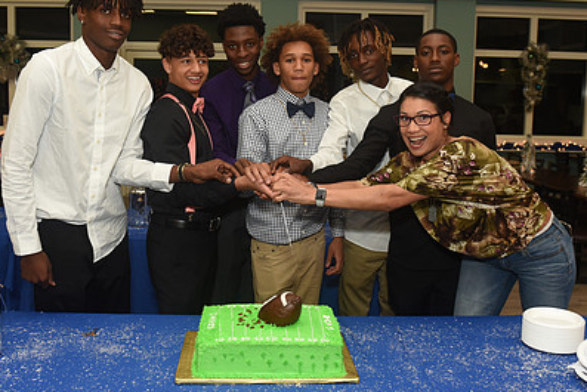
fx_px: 620
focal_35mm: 38
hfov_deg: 50.7
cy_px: 152
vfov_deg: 34.9
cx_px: 279
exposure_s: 1/80
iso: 1250
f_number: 5
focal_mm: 26
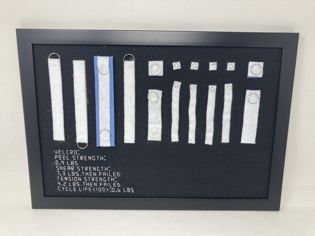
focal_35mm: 28
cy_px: 118
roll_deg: +0.1
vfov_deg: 49.7
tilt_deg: -27.2
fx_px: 255
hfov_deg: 63.4
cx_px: 158
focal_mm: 3.99
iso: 50
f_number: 1.8
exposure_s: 1/121
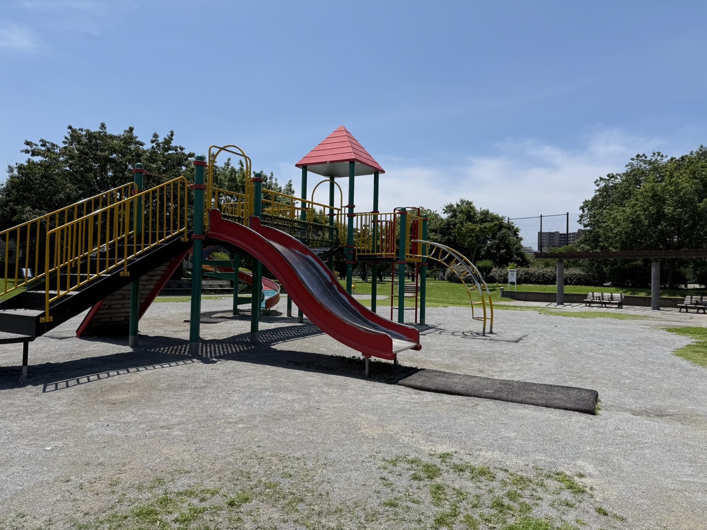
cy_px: 265
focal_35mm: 24
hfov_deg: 71.6
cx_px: 354
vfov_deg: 56.8
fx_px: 490
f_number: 1.78
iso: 80
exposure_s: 1/6173
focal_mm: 6.76
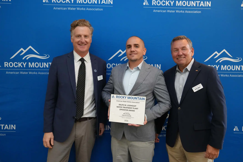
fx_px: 202
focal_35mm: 30
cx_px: 122
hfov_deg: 61.9
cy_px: 81
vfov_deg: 43.6
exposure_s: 1/160
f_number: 4
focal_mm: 30
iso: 6400
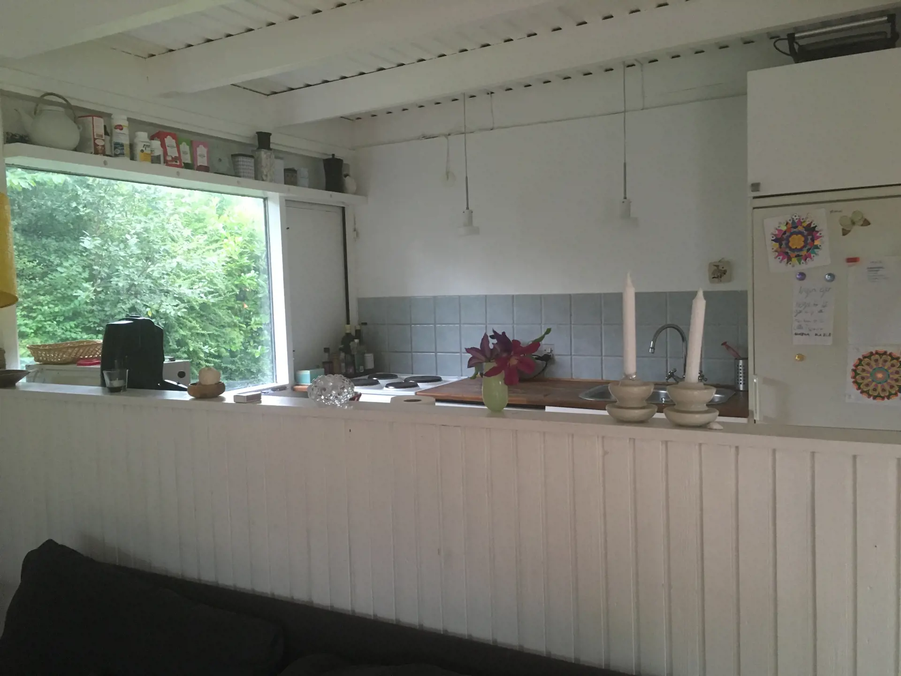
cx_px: 450
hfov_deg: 61.7
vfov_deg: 48.2
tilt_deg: -4.9
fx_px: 755
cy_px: 338
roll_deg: +1.9
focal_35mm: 29
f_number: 2.2
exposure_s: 1/33
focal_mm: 4.15
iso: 200
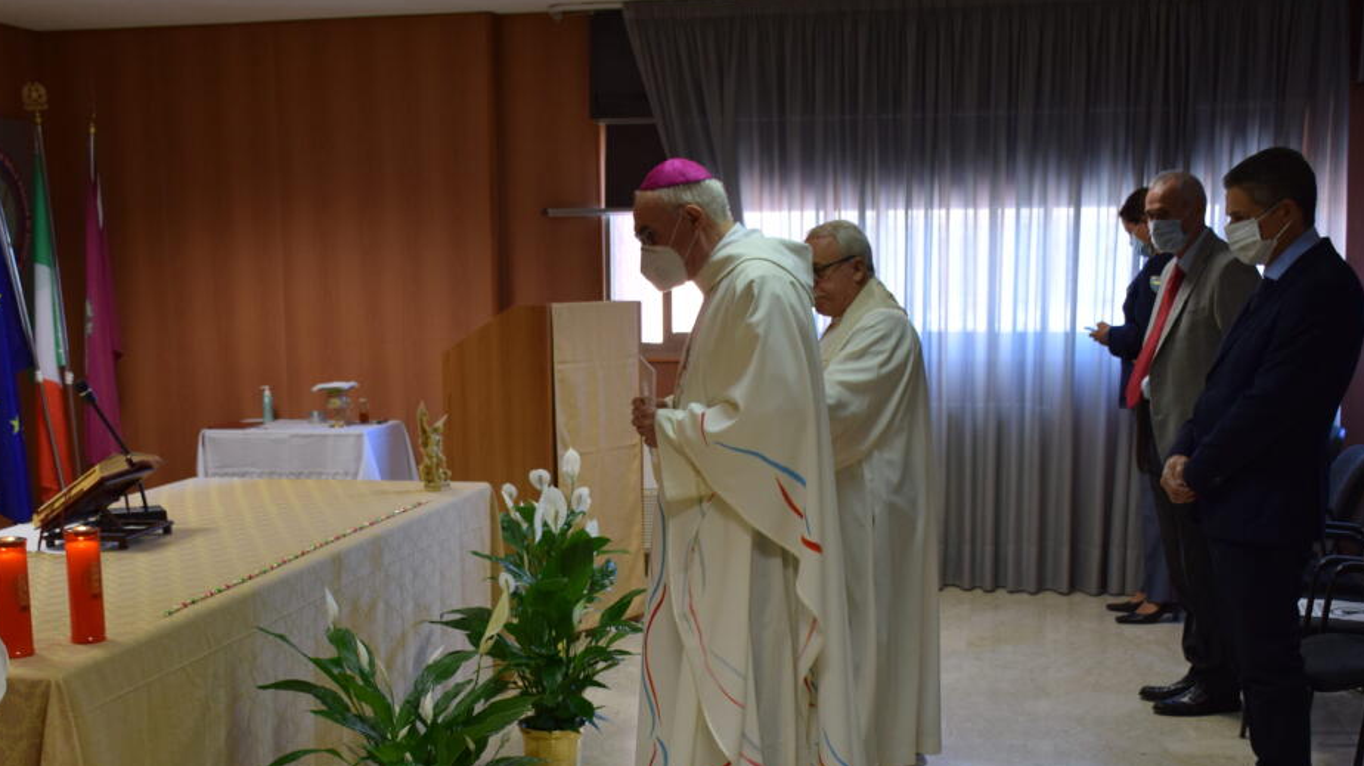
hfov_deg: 42.1
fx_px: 1772
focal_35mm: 49
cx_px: 629
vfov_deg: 24.2
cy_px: 562
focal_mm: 24
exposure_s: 1/60
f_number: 4
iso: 450
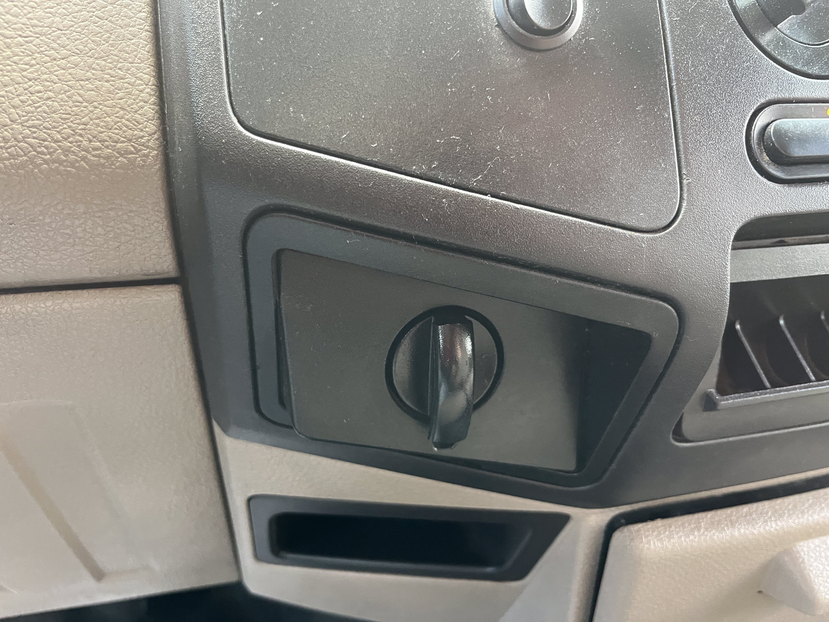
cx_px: 414
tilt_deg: -19.2
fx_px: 623
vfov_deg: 53.1
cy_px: 311
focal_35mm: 26
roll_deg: -0.6
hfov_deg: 67.3
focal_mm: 5.1
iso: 400
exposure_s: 1/60
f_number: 1.6
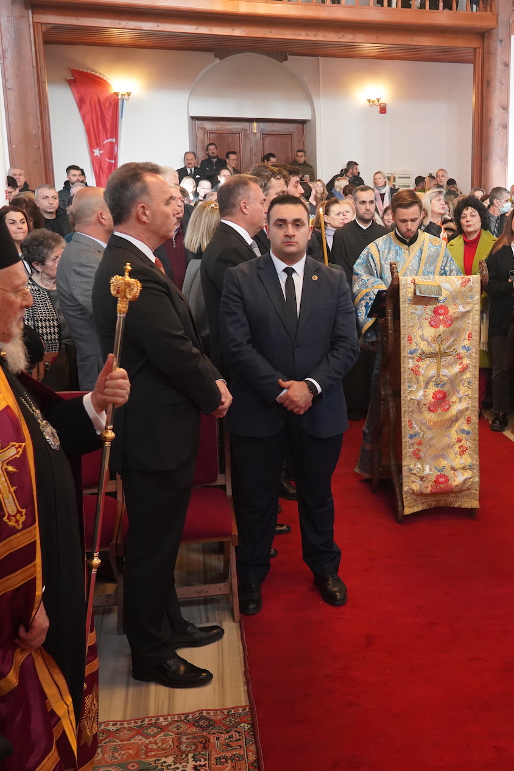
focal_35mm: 44
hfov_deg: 29.6
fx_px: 942
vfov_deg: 44.5
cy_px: 389
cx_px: 432
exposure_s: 1/160
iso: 4000
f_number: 4
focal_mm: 29
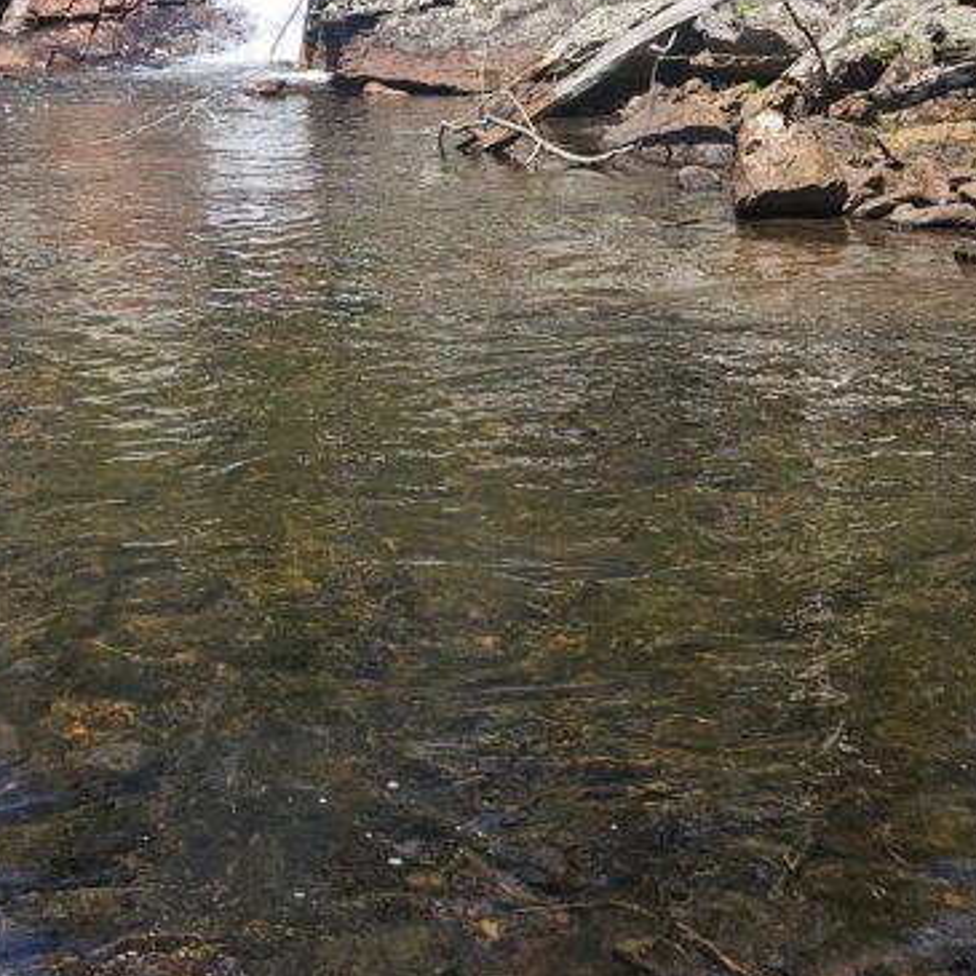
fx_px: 1818
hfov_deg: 29.3
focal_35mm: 57
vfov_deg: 28.1
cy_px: -21
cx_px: 182
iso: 25
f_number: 1.8
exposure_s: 1/823
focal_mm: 5.4
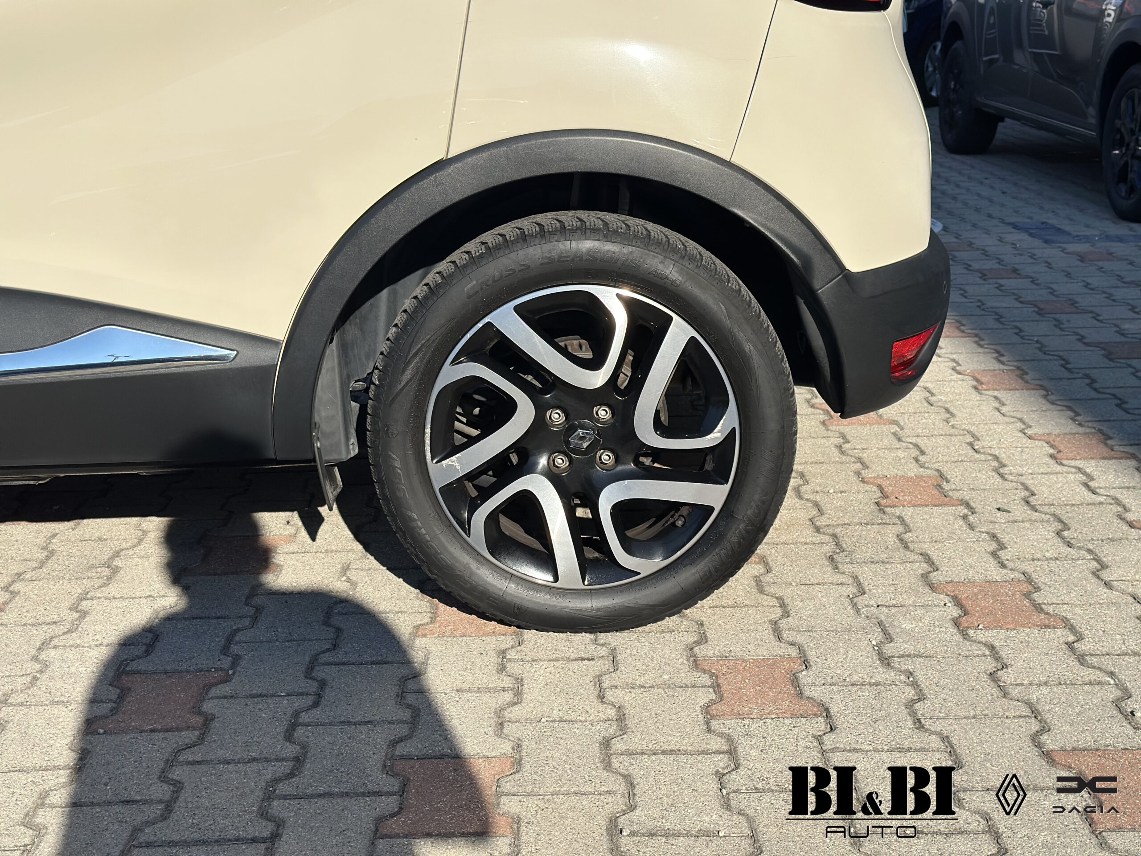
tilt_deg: -16.1
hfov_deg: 39.7
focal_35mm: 48
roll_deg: -1.2
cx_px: 570
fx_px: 1582
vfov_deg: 30.3
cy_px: 428
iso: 100
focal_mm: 6.86
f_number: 1.78
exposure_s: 1/7092
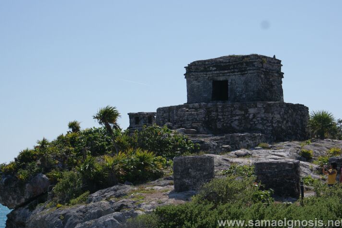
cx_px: 154
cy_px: 102
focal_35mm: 93
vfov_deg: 14.8
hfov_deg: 22.0
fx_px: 879
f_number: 5.6
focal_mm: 55
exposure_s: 1/800
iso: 100
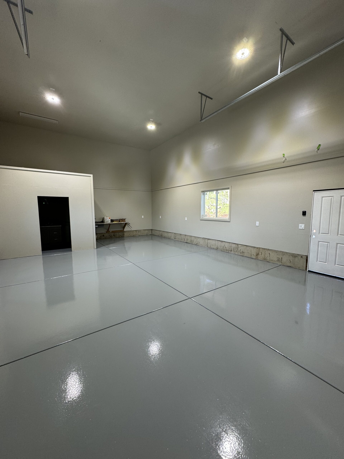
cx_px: 172
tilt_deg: -4.6
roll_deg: +0.4
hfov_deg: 85.7
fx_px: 186
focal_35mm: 14
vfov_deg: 102.1
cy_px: 230
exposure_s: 1/99
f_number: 2.2
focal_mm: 2.22
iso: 80
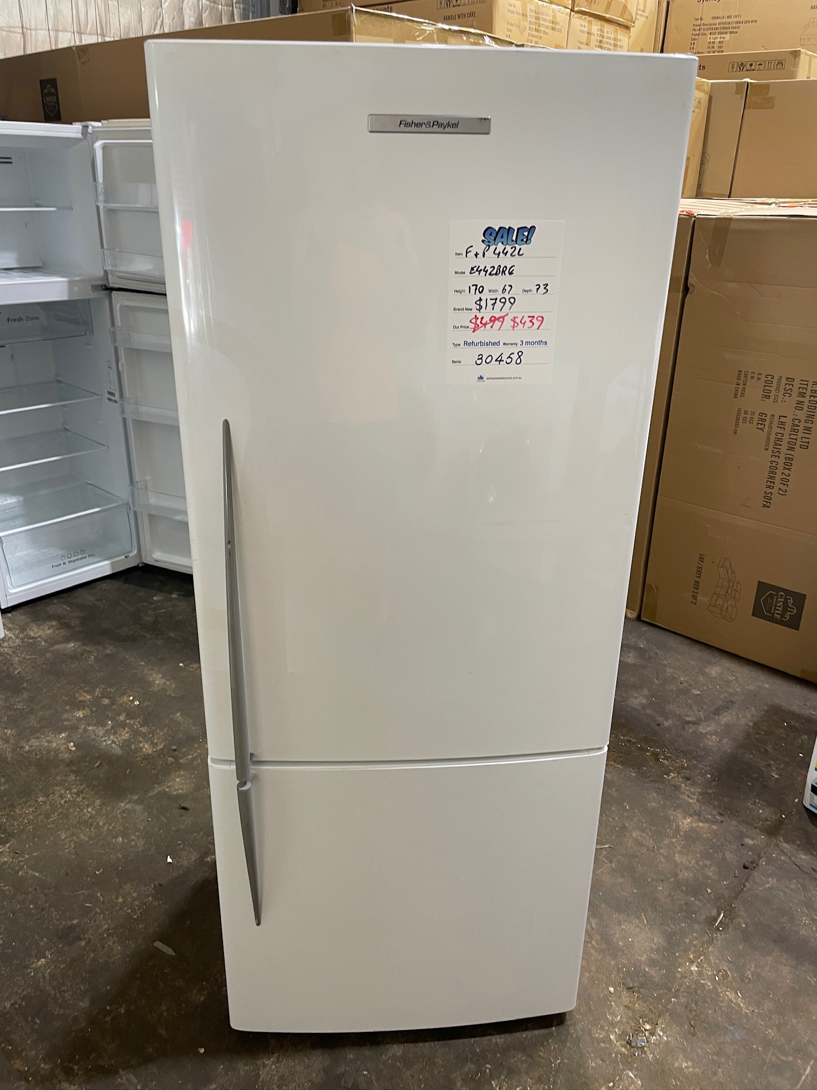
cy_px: 545
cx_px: 408
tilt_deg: -22.7
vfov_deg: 67.3
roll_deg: -2.0
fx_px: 818
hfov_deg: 53.1
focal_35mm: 26
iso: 125
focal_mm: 4.2
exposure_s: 1/50
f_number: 1.6
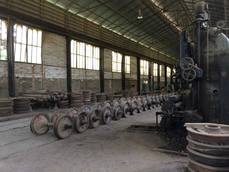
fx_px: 192
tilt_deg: -0.9
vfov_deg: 48.2
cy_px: 86
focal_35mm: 29
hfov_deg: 61.7
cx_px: 114
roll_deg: +1.4
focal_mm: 4.15
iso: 40
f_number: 2.2
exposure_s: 1/33
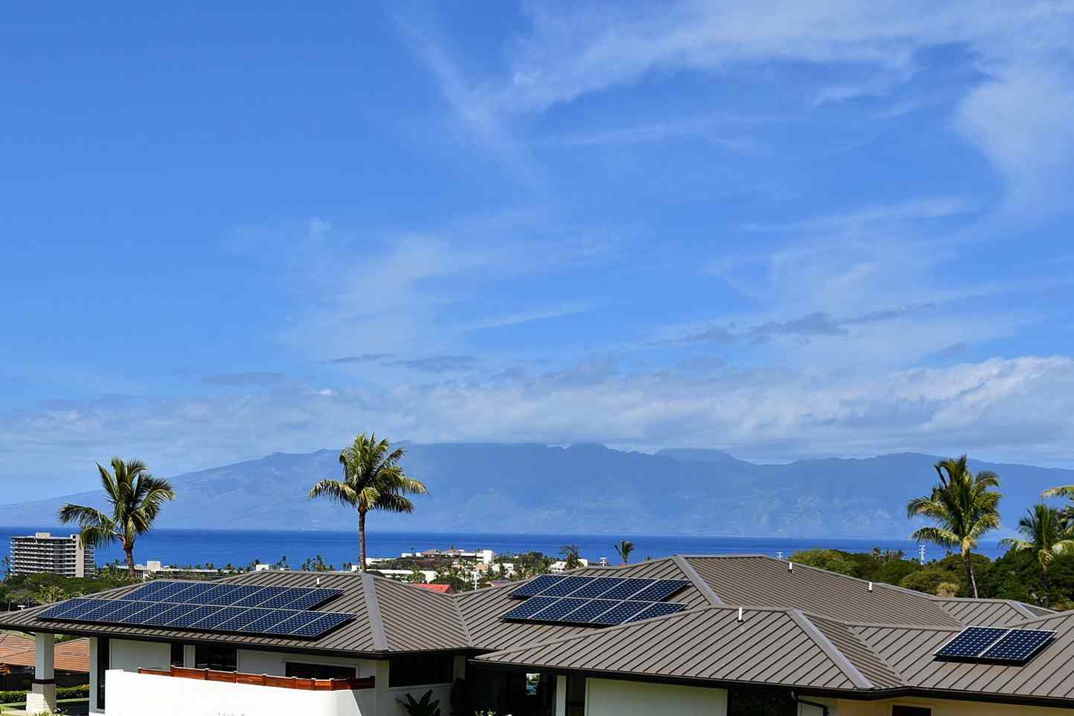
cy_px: 706
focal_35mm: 64
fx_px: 1909
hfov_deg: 30.2
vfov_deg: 20.6
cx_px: 131
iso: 100
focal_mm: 30
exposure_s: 1/200
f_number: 11
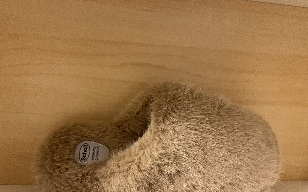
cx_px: 152
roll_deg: -2.0
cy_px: 116
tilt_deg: -8.2
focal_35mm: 28
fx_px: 235
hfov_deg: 66.5
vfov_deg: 44.3
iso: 400
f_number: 1.5
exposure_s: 1/50
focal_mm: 5.7
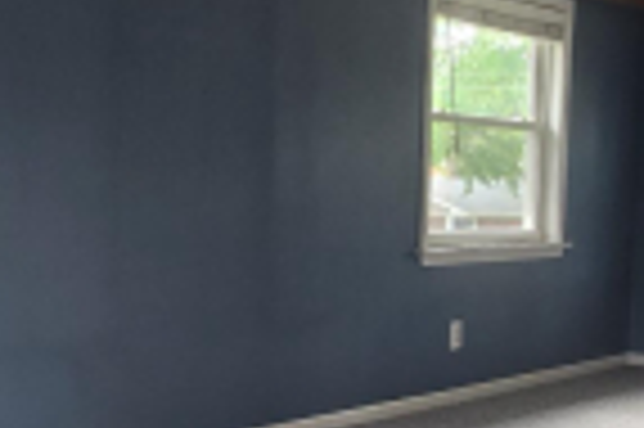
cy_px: 320
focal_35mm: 63
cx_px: 263
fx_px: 1126
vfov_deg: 21.3
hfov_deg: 31.9
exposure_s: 1/60
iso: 125
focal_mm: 2.2
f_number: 2.2
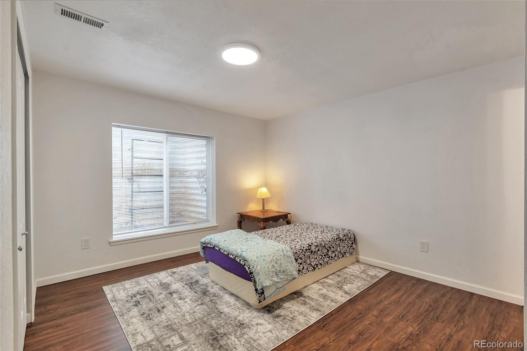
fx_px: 220
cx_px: 264
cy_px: 176
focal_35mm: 15
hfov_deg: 100.4
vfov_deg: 77.3
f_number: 9
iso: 125
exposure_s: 1/5
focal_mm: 10
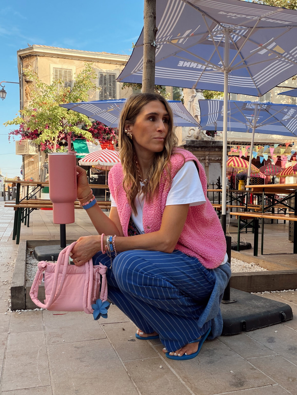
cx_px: 148
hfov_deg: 46.8
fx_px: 343
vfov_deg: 60.0
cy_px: 198
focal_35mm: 30
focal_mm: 2.71
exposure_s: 1/254
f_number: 1.9
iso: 32
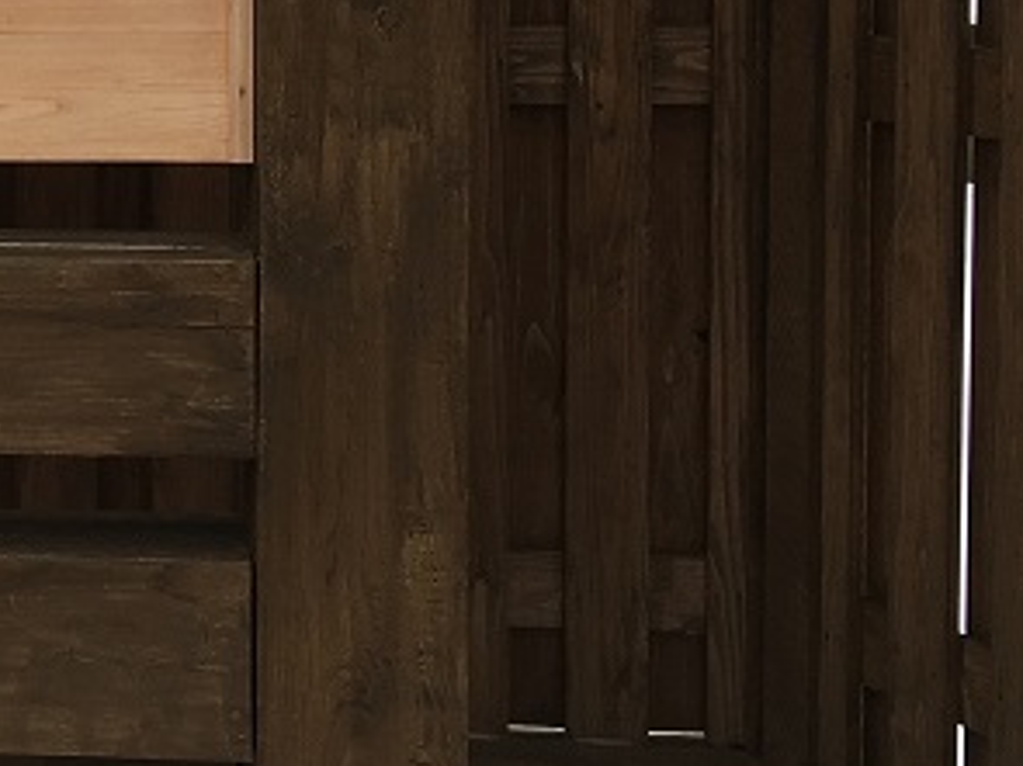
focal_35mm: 99
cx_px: -368
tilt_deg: -3.5
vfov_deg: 14.8
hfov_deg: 18.3
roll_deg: +0.8
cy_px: 69
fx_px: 2925
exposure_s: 1/506
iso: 25
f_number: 2.2
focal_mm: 4.15
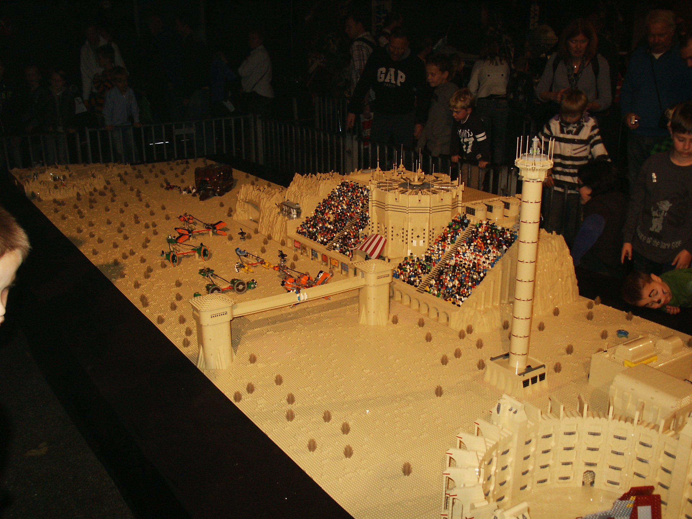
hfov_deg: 52.6
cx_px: 346
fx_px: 700
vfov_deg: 40.7
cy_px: 260
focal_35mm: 35
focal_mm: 7.18
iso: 200
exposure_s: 1/45
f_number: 3
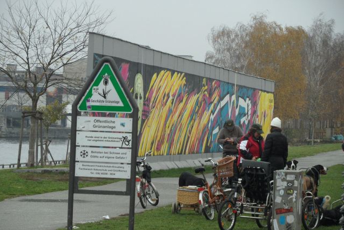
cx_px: 172
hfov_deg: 10.9
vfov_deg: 7.3
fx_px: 1797
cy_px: 129
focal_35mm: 188
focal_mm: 29.7
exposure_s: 1/180
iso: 100
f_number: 4.4
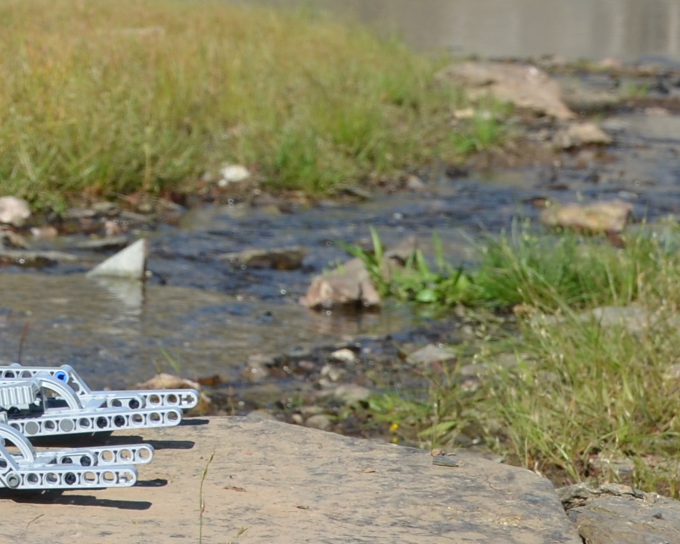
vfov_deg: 7.7
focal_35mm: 199
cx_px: -531
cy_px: -98
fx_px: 4007
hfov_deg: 9.3
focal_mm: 31
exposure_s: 1/320
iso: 100
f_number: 9
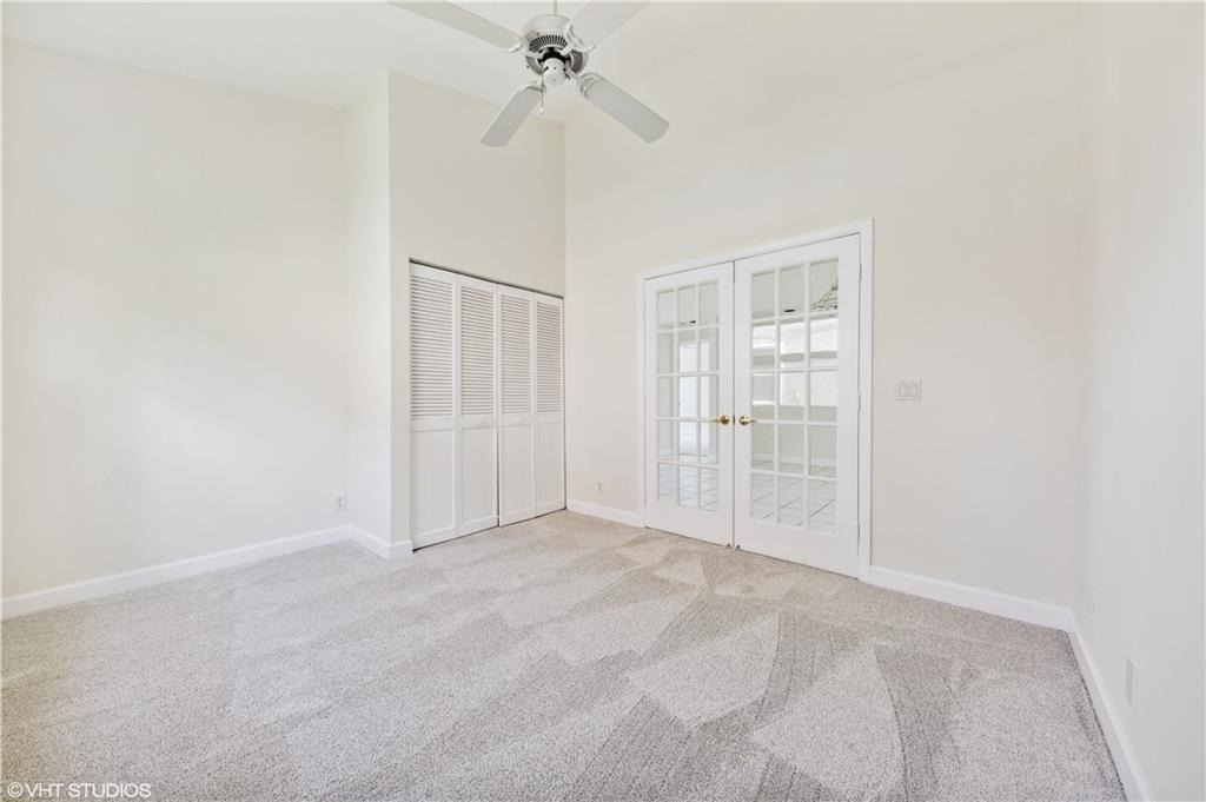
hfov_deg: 108.4
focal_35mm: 13
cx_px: 603
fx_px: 435
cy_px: 401
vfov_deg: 85.3
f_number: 8
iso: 100
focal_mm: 13
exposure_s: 1/20
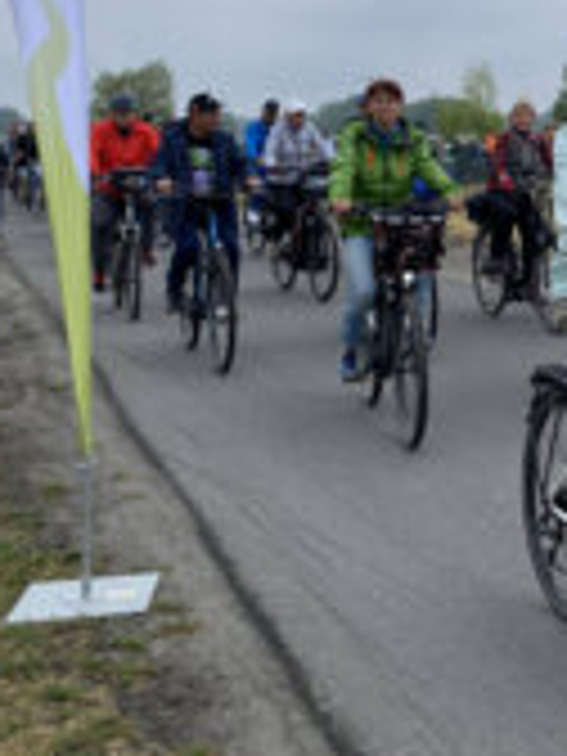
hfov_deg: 21.4
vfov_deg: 30.3
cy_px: 130
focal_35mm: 62
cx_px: 734
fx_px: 1354
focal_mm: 4.2
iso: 32
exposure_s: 1/1927
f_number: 1.8
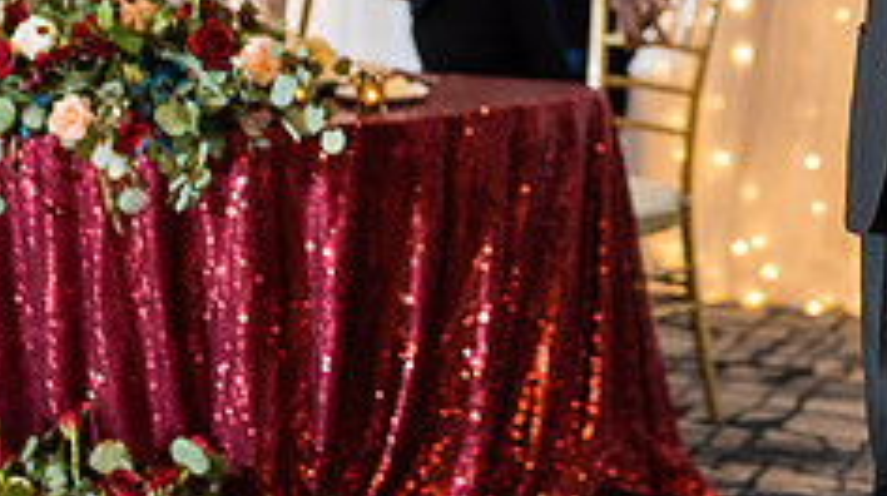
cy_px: -96
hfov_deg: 16.5
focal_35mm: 129
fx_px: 3030
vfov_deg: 9.2
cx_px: 729
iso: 1250
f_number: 1.2
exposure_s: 1/250
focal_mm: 50
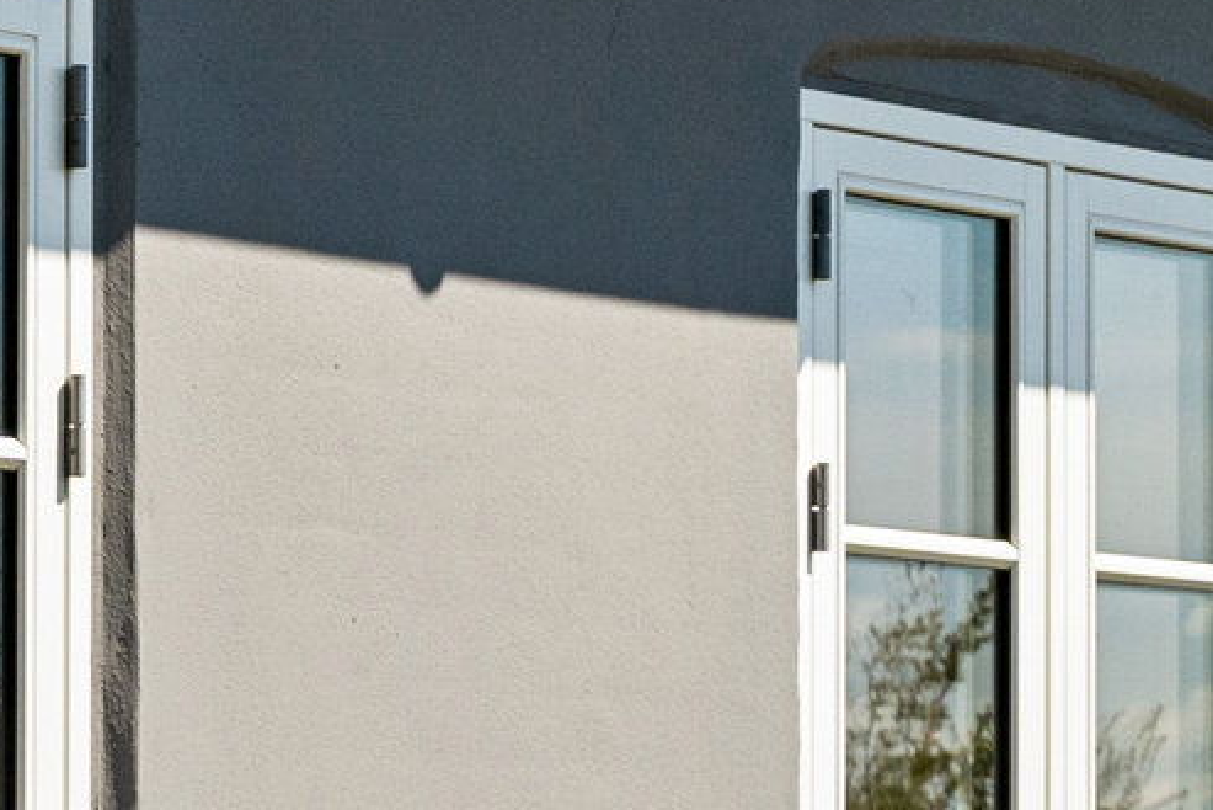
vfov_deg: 6.4
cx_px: -1011
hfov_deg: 9.2
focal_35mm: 213
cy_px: 1184
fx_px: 7179
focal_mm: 35
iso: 200
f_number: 8
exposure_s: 1/800
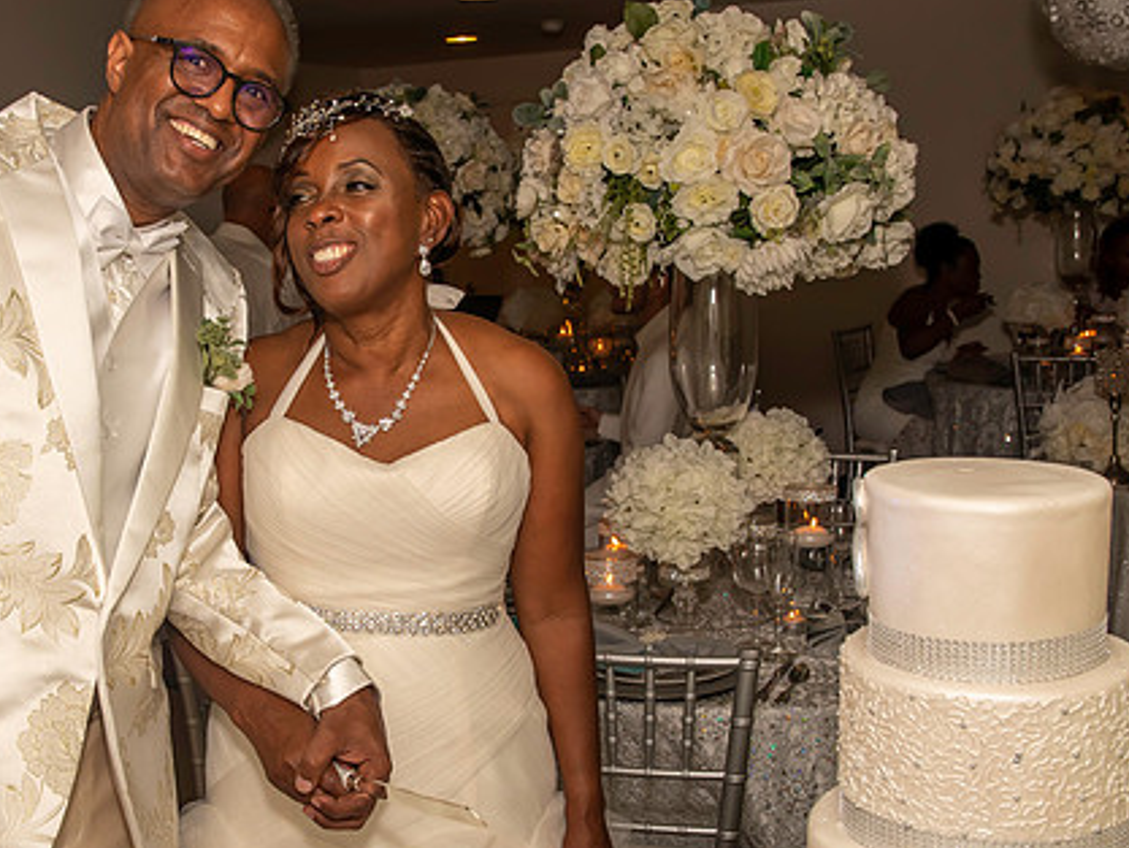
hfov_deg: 34.6
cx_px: 371
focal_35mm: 55
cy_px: 457
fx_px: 1794
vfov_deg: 26.6
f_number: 5.6
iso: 400
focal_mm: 22
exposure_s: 1/250
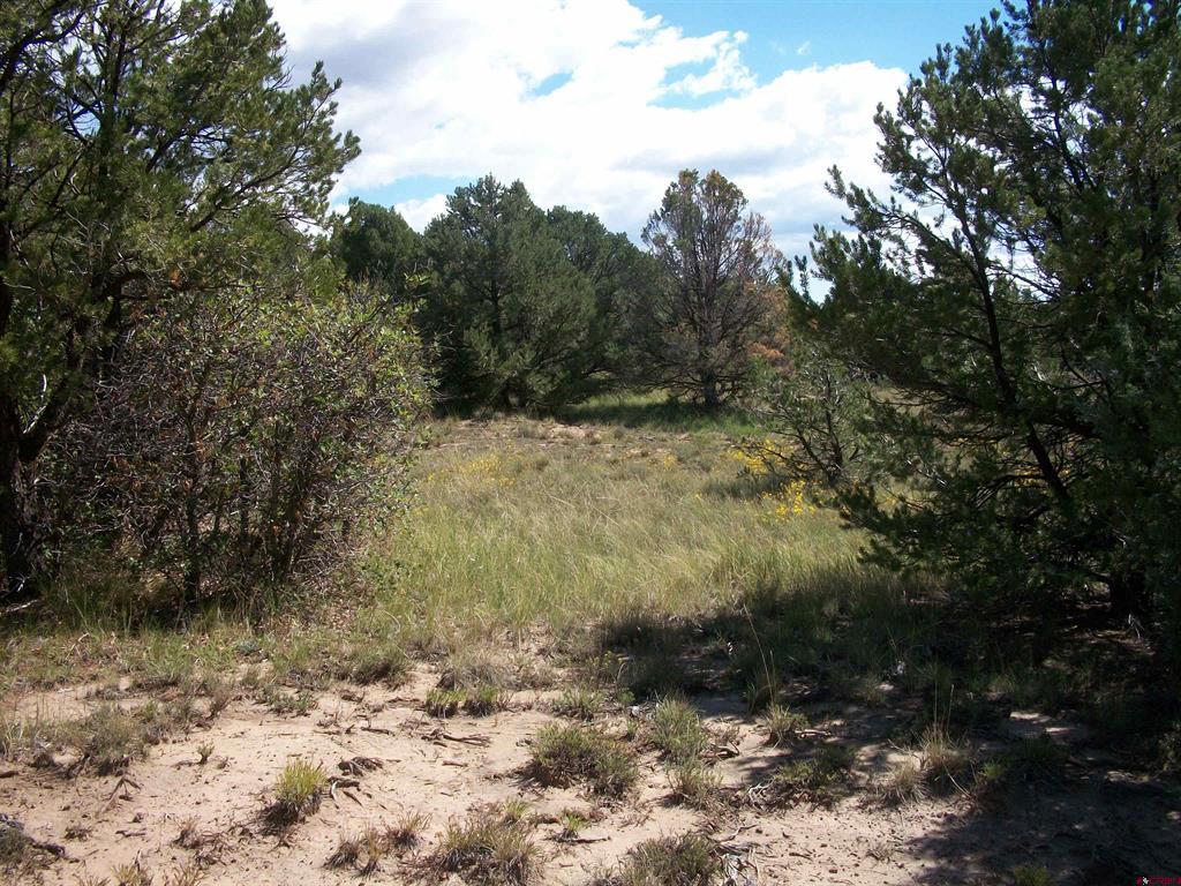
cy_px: 443
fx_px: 1194
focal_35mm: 35
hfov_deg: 52.6
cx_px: 590
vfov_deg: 40.7
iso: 80
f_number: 5.6
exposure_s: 1/320
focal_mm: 6.3
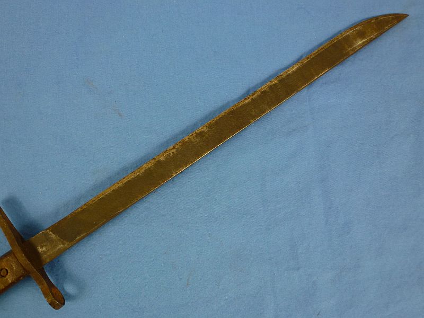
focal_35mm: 28
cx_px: 212
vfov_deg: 49.7
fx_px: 343
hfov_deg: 63.4
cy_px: 159
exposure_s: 1/60
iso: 160
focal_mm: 5
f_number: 3.5
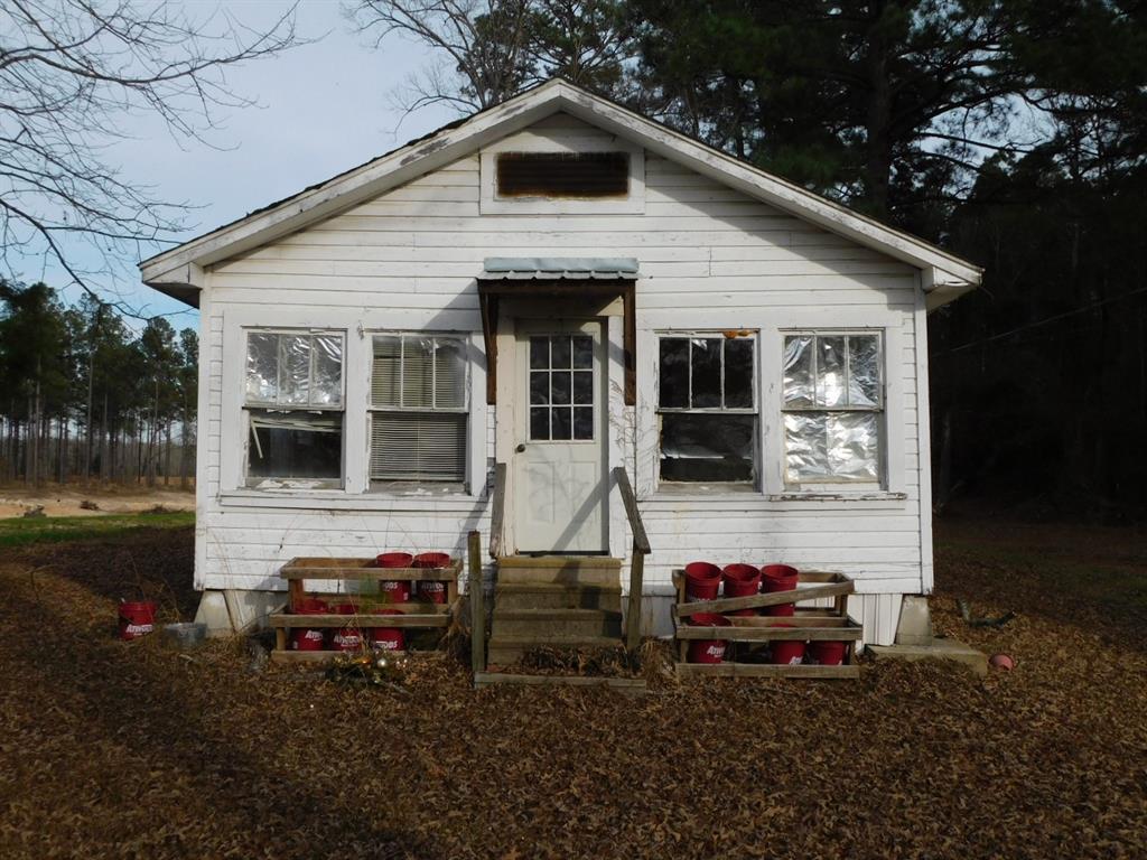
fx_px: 1193
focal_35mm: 36
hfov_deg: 51.4
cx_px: 574
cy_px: 430
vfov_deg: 39.7
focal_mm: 6.3
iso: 125
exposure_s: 1/1250
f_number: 3.5
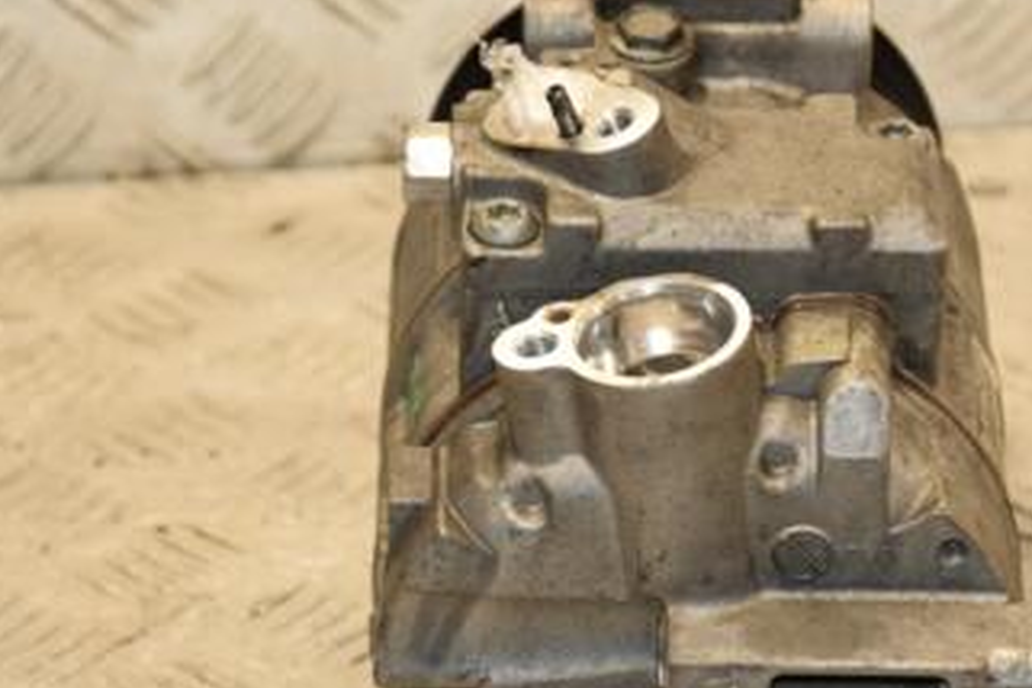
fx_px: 5303
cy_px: 473
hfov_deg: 11.1
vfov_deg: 7.4
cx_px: 530
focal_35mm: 185
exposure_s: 1/200
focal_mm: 66
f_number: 5.3
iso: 800
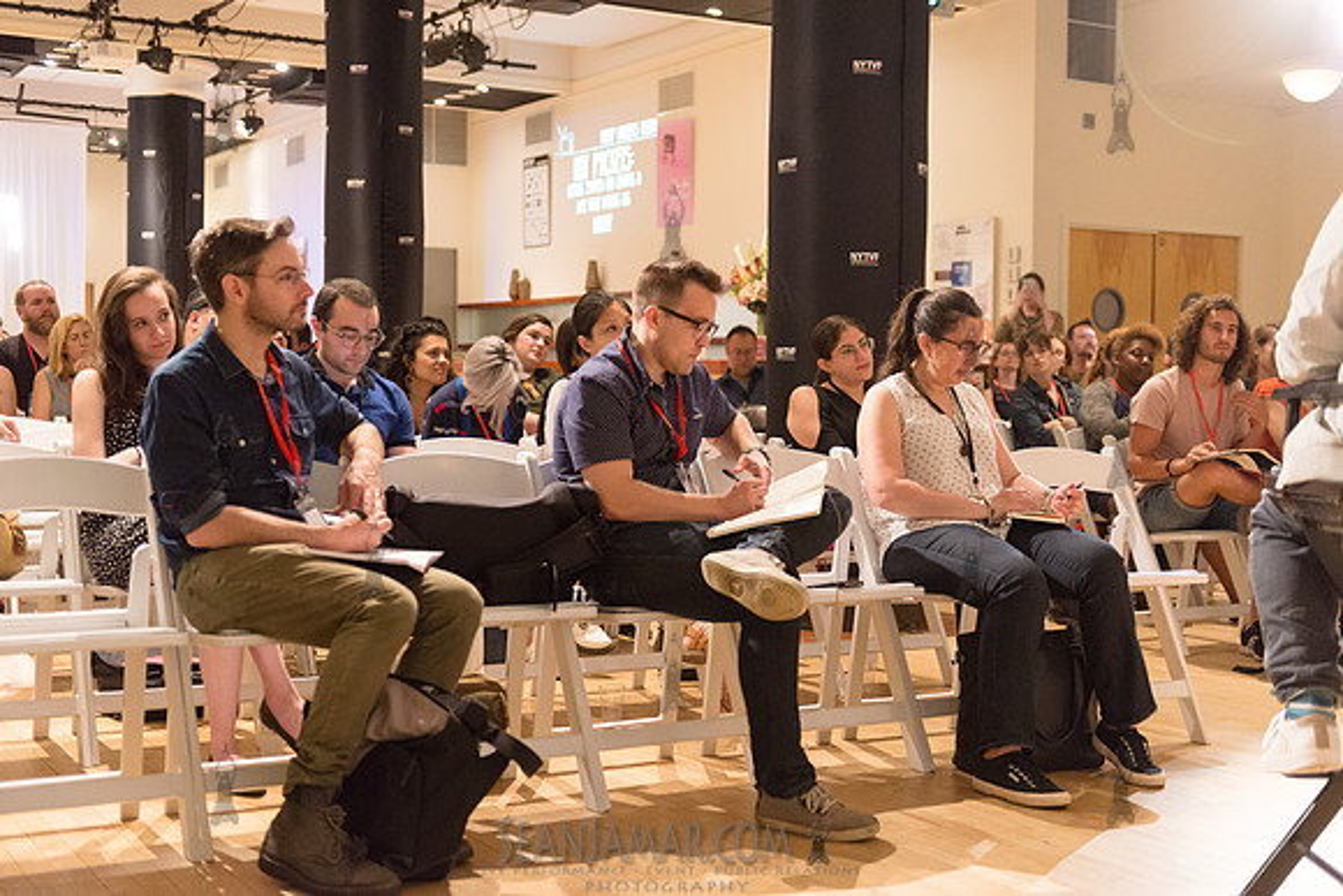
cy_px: 448
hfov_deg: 43.6
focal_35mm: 45
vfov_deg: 29.9
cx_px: 672
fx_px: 1679
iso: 4000
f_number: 2.8
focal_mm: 45
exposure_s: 1/200
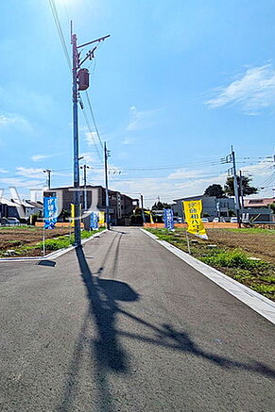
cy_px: 203
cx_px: 4
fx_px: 229
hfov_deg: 50.7
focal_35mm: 20
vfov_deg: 84.0
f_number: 2.2
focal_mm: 1.83
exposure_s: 1/4367
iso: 50
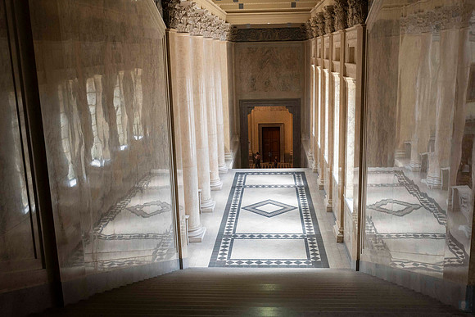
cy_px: 158
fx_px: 475
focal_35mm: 36
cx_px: 238
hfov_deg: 53.1
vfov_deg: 36.9
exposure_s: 1/80
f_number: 5.6
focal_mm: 36
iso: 720
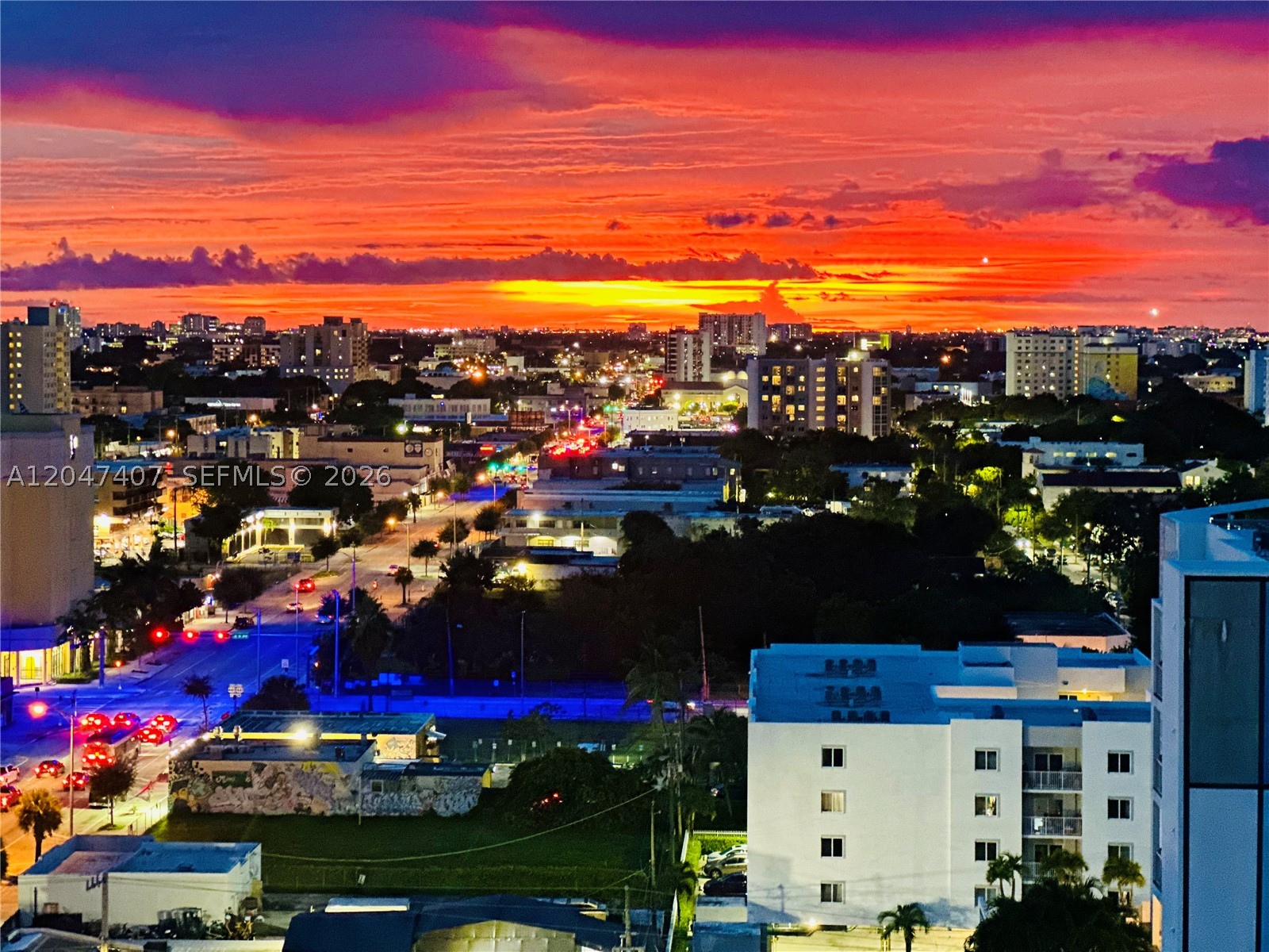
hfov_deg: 25.3
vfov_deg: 19.1
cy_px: 476
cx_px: 634
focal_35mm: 77
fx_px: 2823
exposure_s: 1/15
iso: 1250
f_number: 2.8
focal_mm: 9
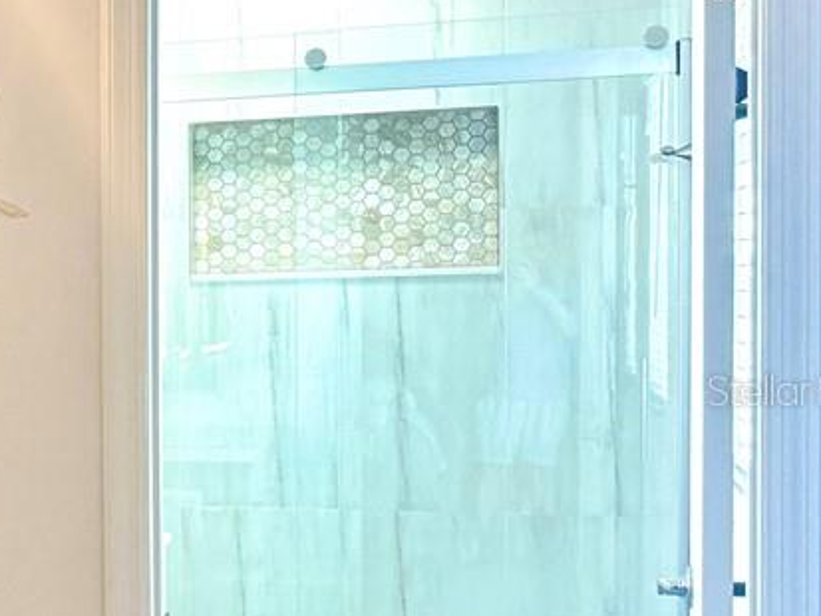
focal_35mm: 93
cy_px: 389
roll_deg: +1.2
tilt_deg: -2.6
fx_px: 2206
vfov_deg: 15.9
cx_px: -696
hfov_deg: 17.0
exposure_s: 1/166
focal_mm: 6.76
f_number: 1.78
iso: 200
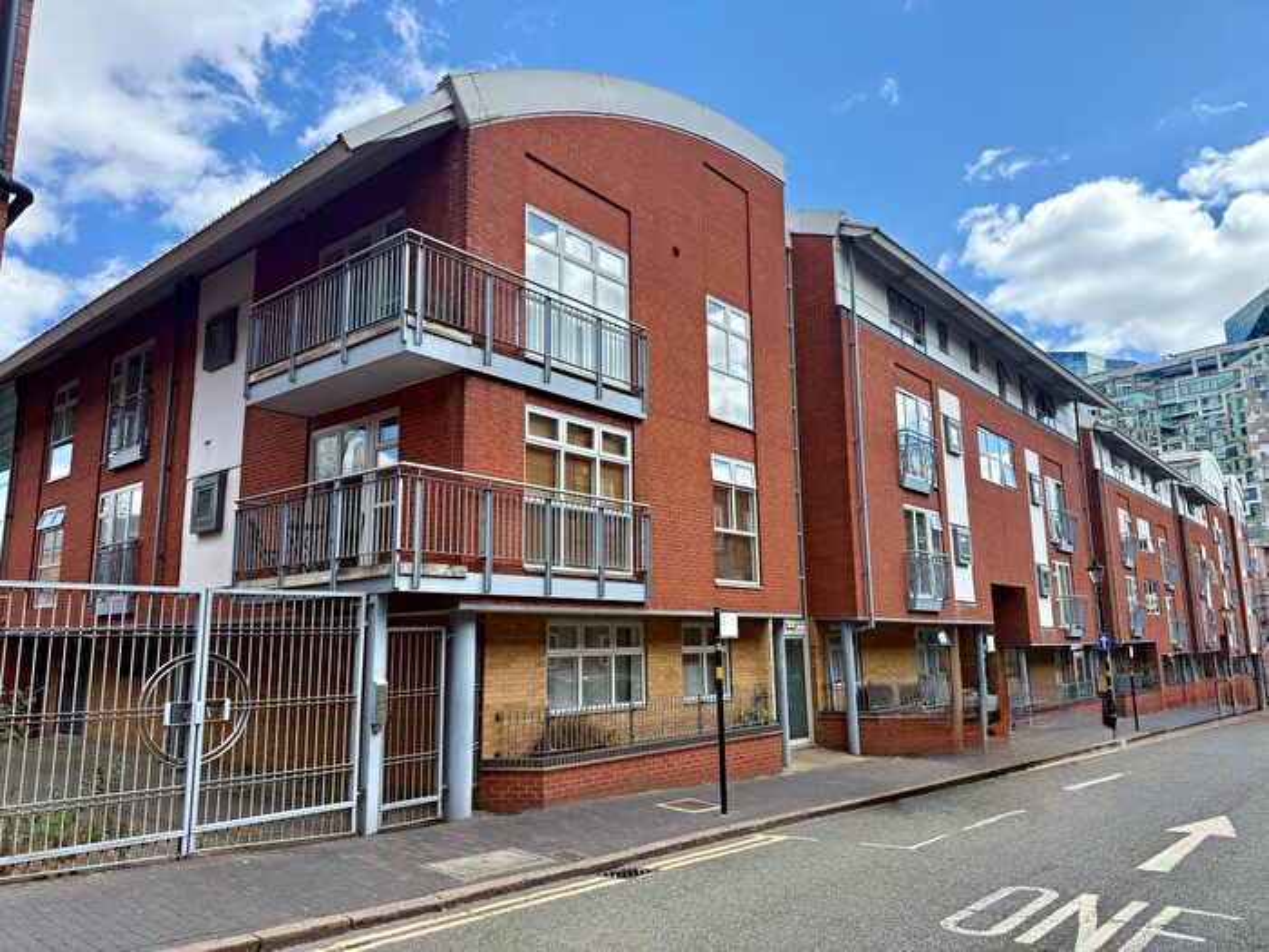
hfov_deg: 71.6
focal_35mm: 24
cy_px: 476
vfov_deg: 56.8
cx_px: 634
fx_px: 880
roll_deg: +0.8
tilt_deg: +9.4
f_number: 1.78
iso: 100
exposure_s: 1/2370
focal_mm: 6.76
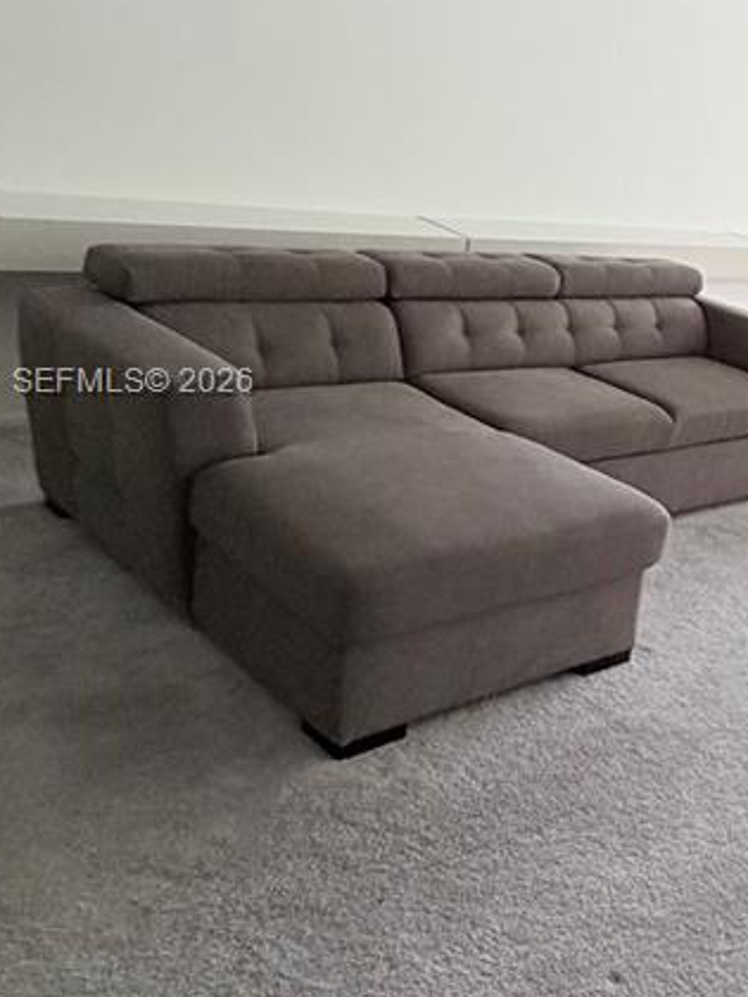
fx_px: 1152
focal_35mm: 40
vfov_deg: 46.5
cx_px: 883
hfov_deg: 30.8
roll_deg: -11.4
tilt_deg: -12.2
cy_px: 385
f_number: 2.2
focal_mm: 2.22
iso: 320
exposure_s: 1/119
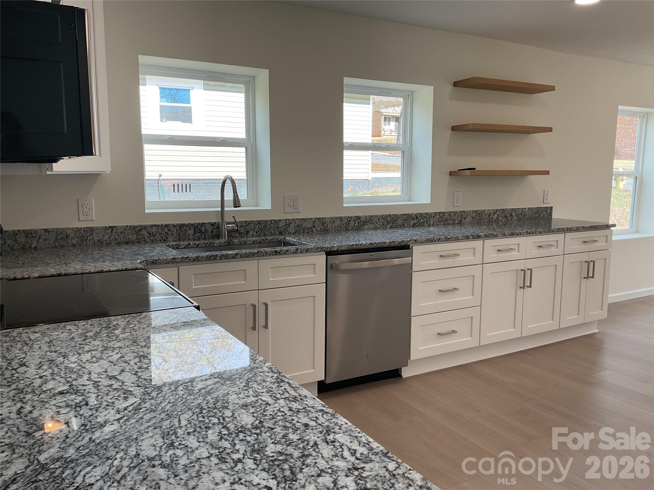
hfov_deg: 61.7
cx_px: 327
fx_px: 548
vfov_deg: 48.2
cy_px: 245
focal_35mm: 29
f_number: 1.8
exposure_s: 1/120
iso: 25
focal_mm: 3
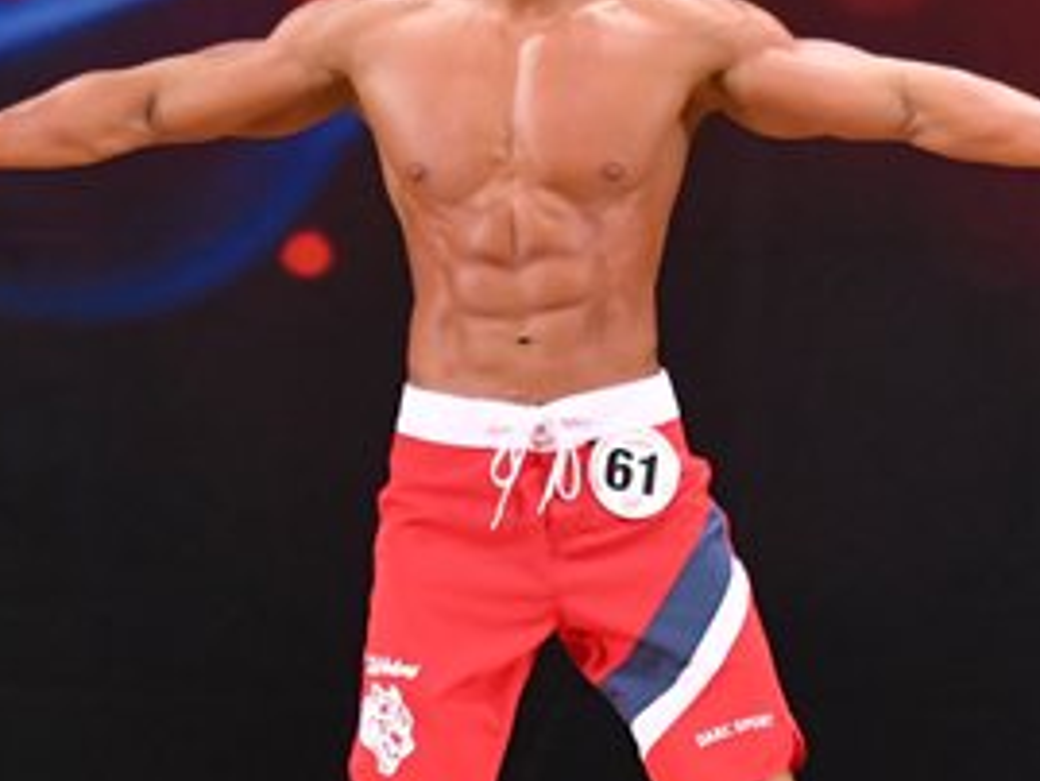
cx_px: 590
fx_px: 18696
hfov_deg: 3.2
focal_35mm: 622
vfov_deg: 2.4
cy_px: 479
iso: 3200
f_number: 5.6
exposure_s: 1/400
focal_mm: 150
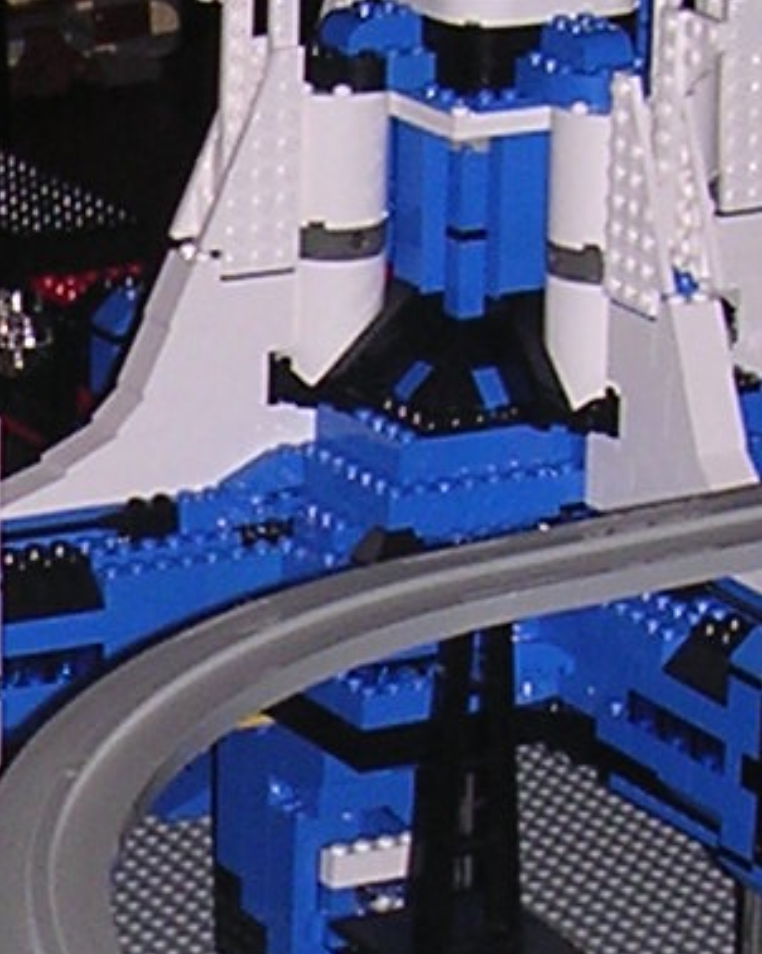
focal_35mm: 201
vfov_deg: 9.6
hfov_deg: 7.6
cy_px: 805
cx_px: -167
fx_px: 5671
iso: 100
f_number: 2.8
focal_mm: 5.8
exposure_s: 1/60.1
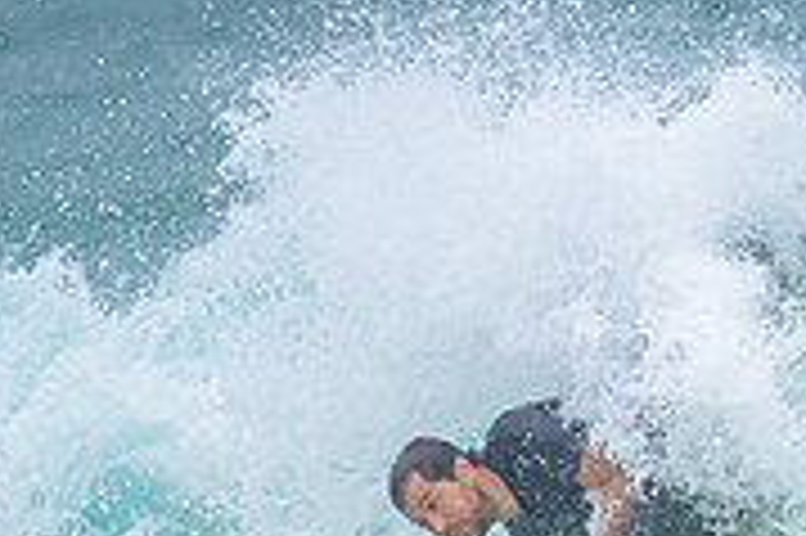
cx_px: 1161
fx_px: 79943
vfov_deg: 0.4
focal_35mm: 3574
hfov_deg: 0.6
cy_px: 721
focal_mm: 800
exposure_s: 1/2000
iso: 450
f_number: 6.3
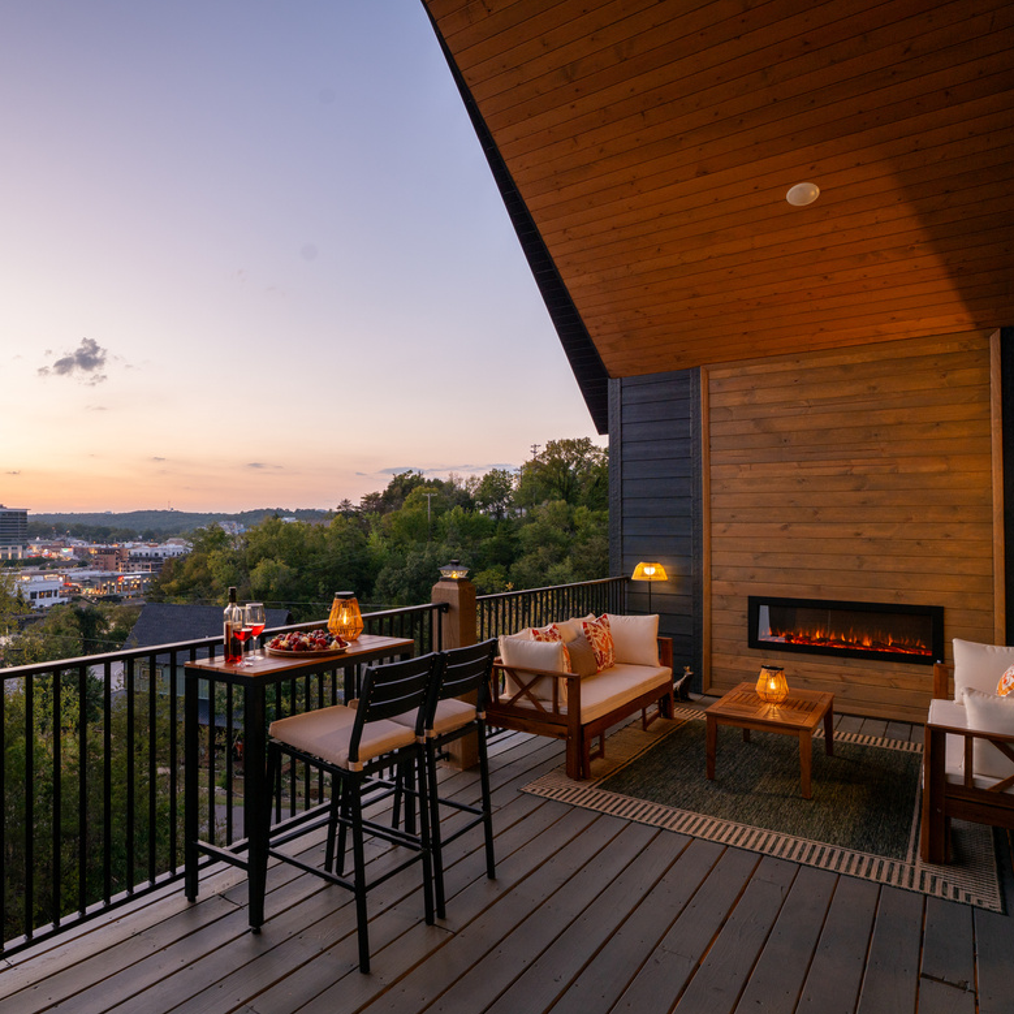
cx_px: 302
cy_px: 512
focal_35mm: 22
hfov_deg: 66.8
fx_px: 729
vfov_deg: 69.6
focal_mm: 16.8
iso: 250
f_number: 8
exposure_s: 1/5
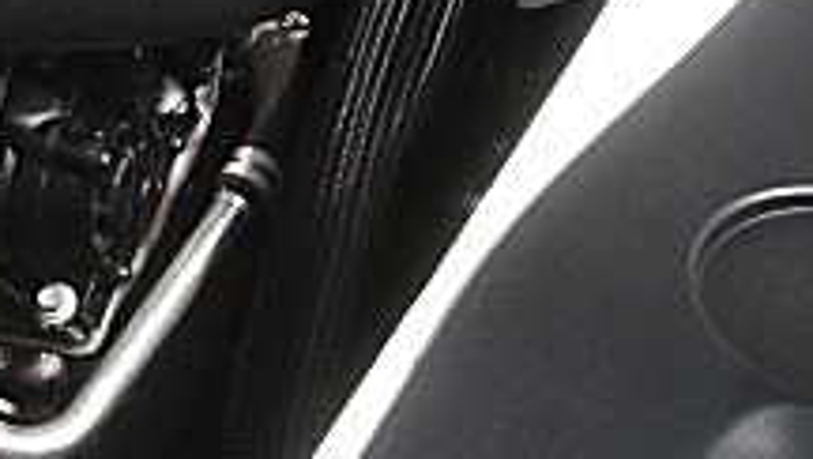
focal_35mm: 116
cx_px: 11
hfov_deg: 18.0
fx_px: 2503
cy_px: -293
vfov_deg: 10.0
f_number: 2.8
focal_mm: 6.3
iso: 50
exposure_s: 1/160
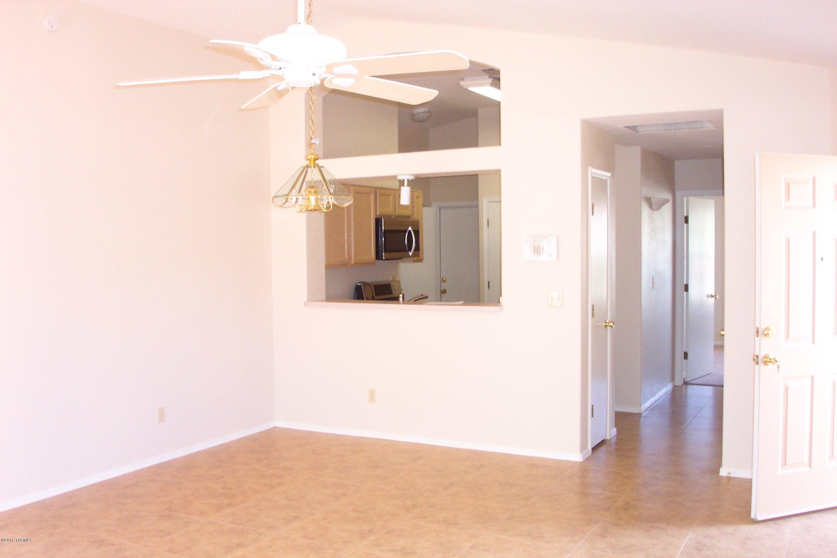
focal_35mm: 35
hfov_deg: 54.4
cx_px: 418
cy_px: 279
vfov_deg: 37.9
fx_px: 814
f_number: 2.8
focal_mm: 7.5
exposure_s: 1/30
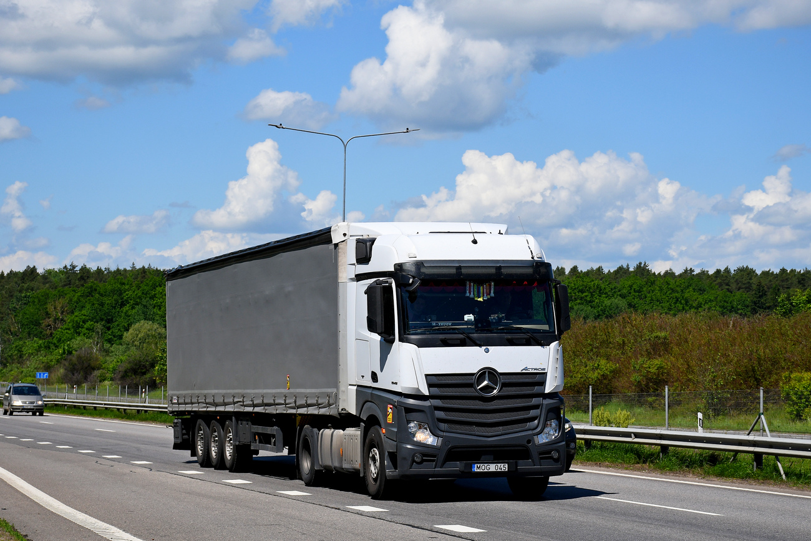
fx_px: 1622
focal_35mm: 72
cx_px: 406
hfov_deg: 28.1
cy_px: 270
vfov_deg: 18.9
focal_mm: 48
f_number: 6.3
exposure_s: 1/1600
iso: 200
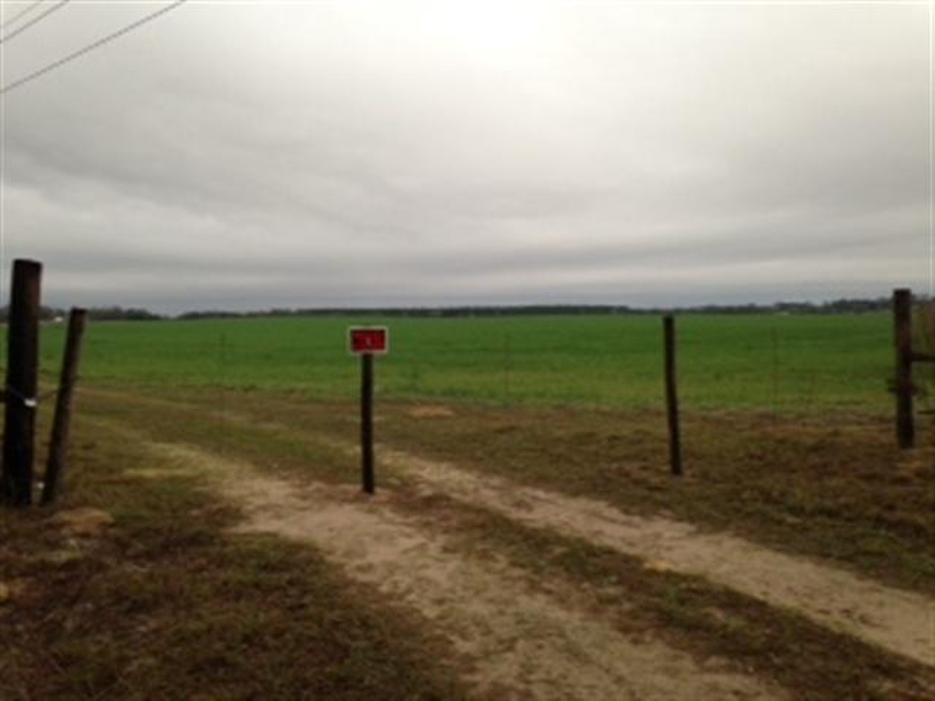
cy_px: 350
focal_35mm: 33
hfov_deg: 55.4
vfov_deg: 42.9
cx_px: 468
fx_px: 891
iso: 50
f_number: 2.4
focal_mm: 4.13
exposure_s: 1/60
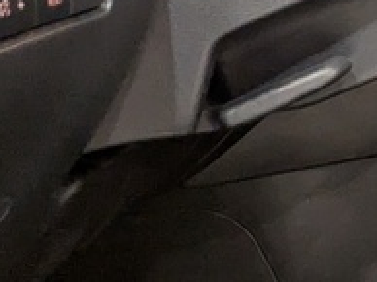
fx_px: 805
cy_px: 33
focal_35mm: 74
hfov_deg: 18.4
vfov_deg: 19.5
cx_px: 738
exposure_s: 1/30
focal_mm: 1.83
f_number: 2.2
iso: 77
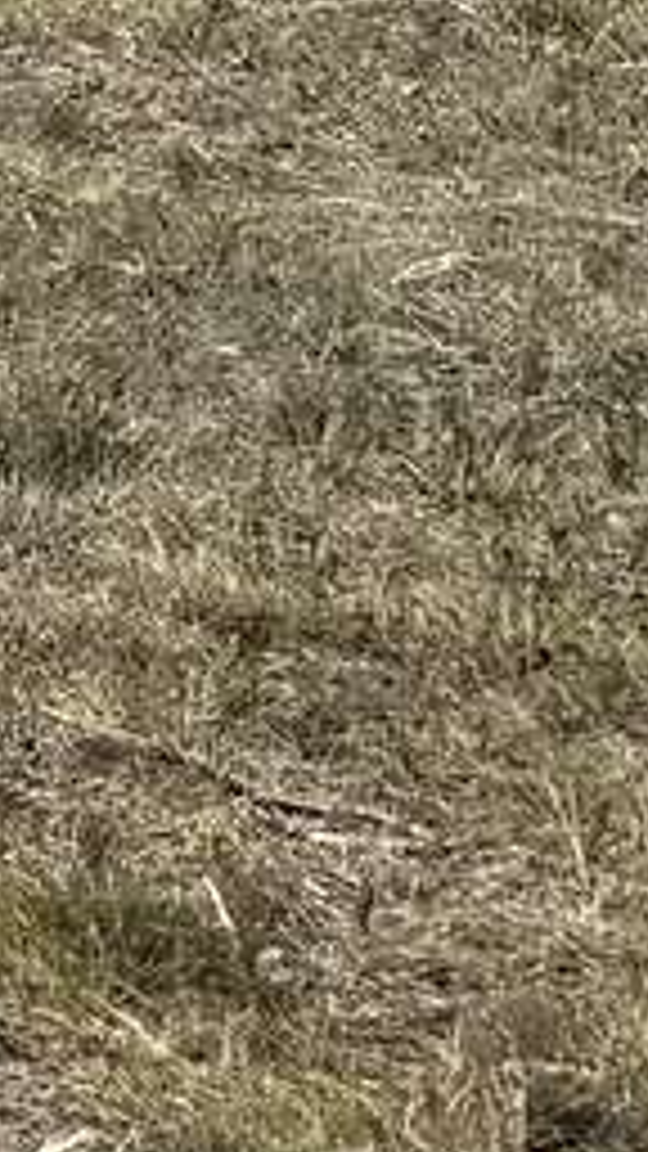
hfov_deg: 5.1
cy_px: -1593
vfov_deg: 9.7
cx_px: -2470
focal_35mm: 196
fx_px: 5987
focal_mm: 6.76
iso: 80
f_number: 1.78
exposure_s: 1/4673
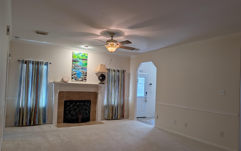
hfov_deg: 70.4
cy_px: 79
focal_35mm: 26
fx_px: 171
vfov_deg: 47.6
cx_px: 119
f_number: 1.68
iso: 43
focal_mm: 6.9
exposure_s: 1/120
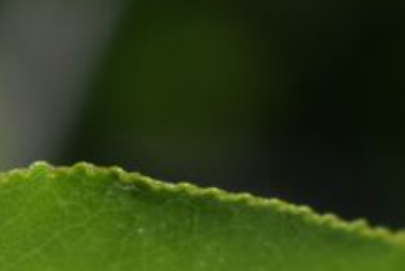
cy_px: 449
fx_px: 3998
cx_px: -62
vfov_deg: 3.9
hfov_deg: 5.8
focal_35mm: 355
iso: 800
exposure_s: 1/4000
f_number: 8
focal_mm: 55
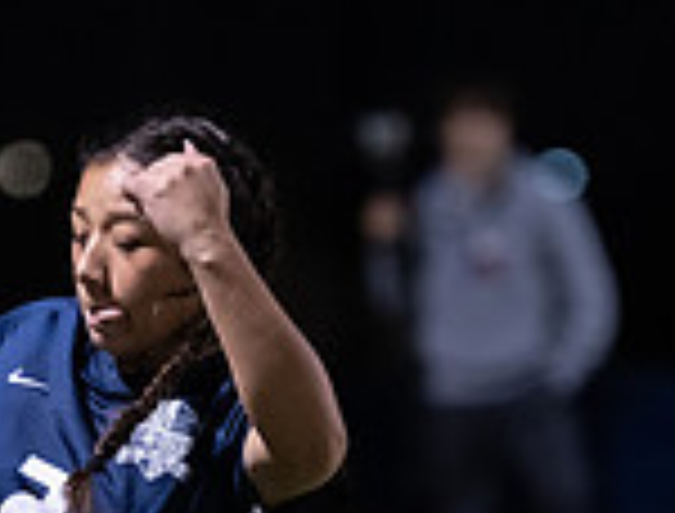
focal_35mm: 858
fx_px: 16811
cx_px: 8
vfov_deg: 1.7
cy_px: 638
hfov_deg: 2.3
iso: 2500
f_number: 2.8
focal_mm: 158
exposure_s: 1/400
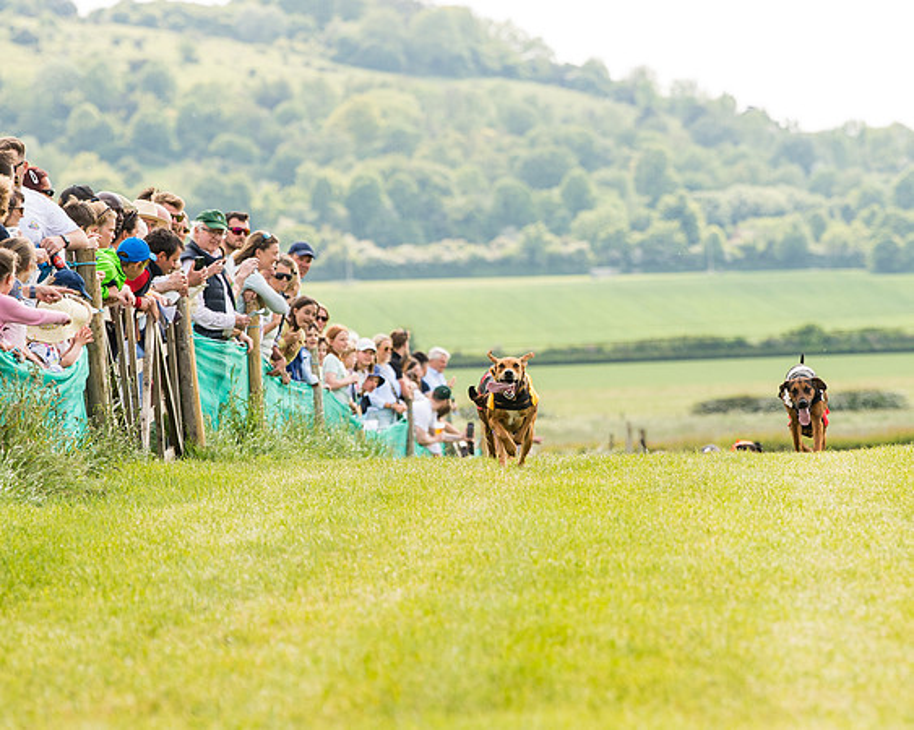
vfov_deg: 5.0
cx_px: 514
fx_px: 8353
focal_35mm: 309
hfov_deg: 6.3
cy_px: 379
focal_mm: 170
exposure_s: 1/1250
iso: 400
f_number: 4
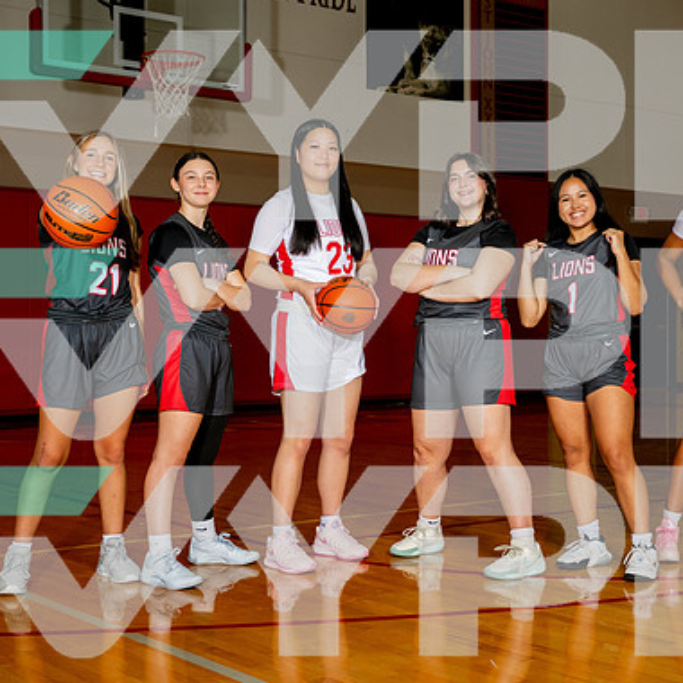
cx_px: 390
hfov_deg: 29.0
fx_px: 1317
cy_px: 344
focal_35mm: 59
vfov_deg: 29.1
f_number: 6.3
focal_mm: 44
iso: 400
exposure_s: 1/200
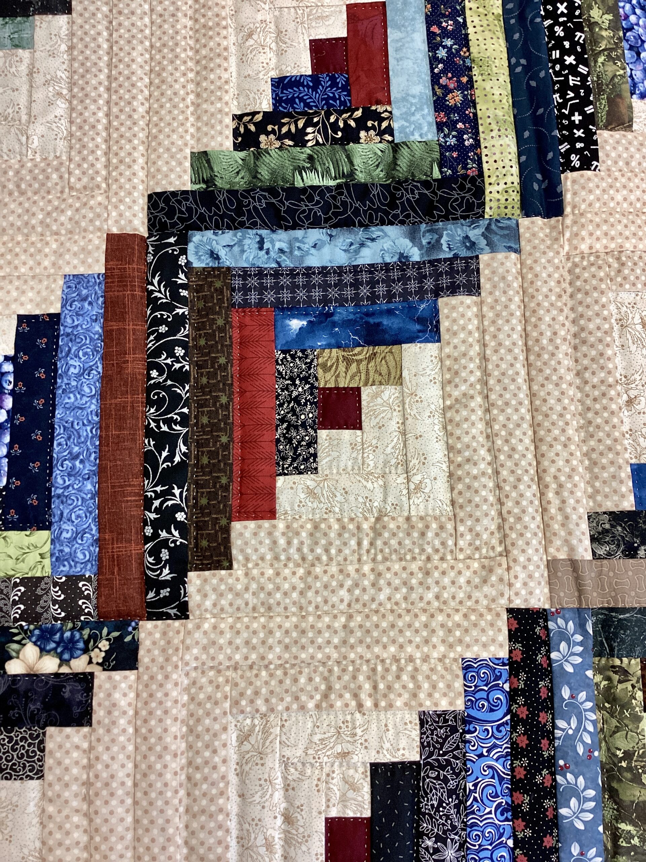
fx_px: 771
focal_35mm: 31
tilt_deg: -80.1
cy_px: 431
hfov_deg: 45.4
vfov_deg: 58.4
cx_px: 323
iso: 80
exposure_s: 1/50
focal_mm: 3.3
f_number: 2.4
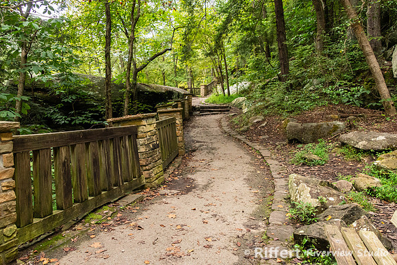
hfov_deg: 65.5
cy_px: 132
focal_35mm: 28
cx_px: 198
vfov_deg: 46.4
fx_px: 309
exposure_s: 1/160
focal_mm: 28
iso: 5000
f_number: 8
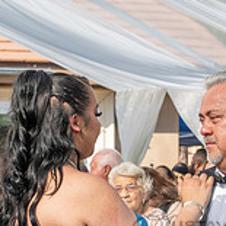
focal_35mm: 281
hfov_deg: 6.2
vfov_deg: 6.2
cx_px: 157
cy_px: 182
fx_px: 2076
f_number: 6.3
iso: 200
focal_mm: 70
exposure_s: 1/640
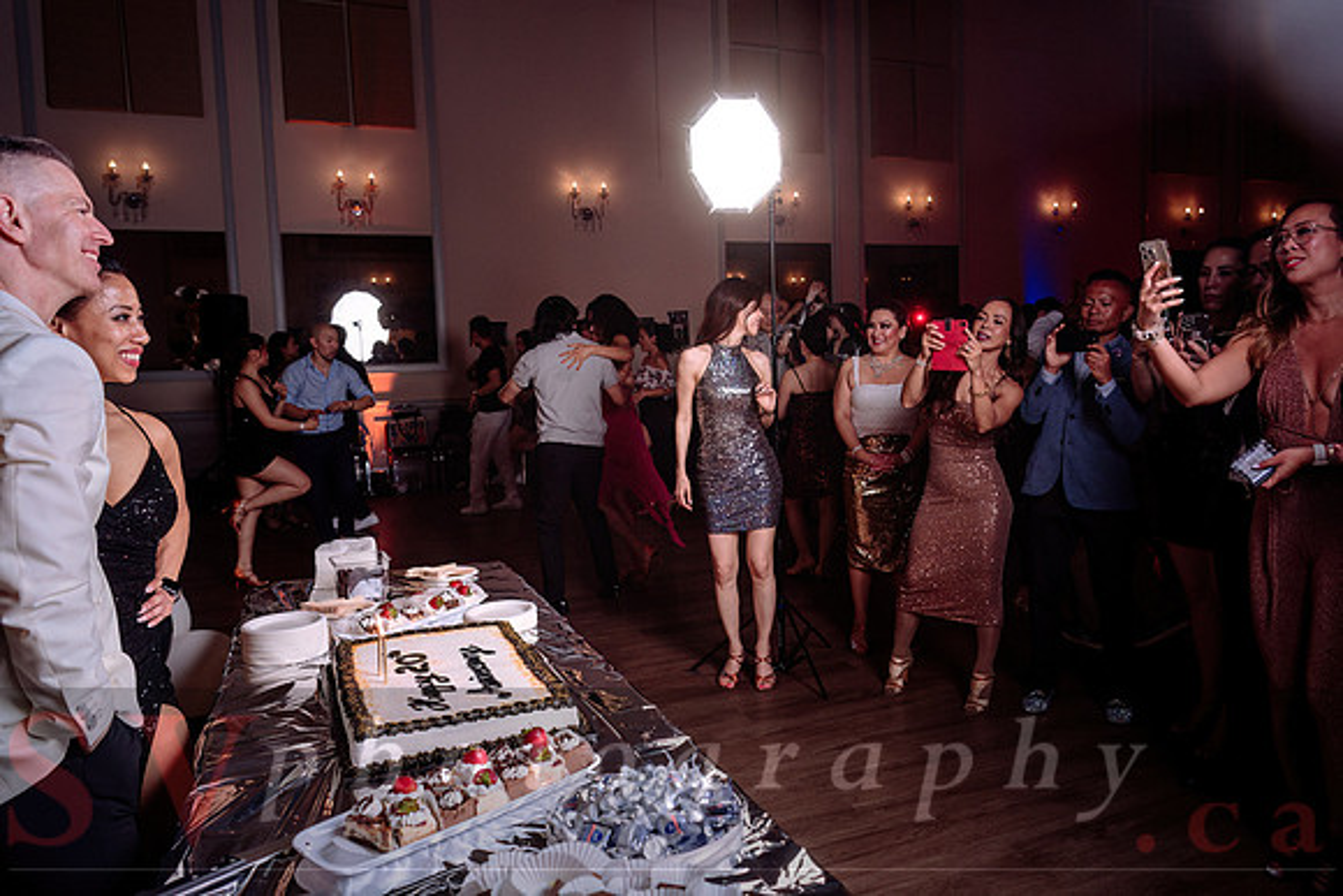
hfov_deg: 70.1
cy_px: 420
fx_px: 956
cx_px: 715
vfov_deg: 50.2
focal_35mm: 26
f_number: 4
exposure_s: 1/100
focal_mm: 24
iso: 200
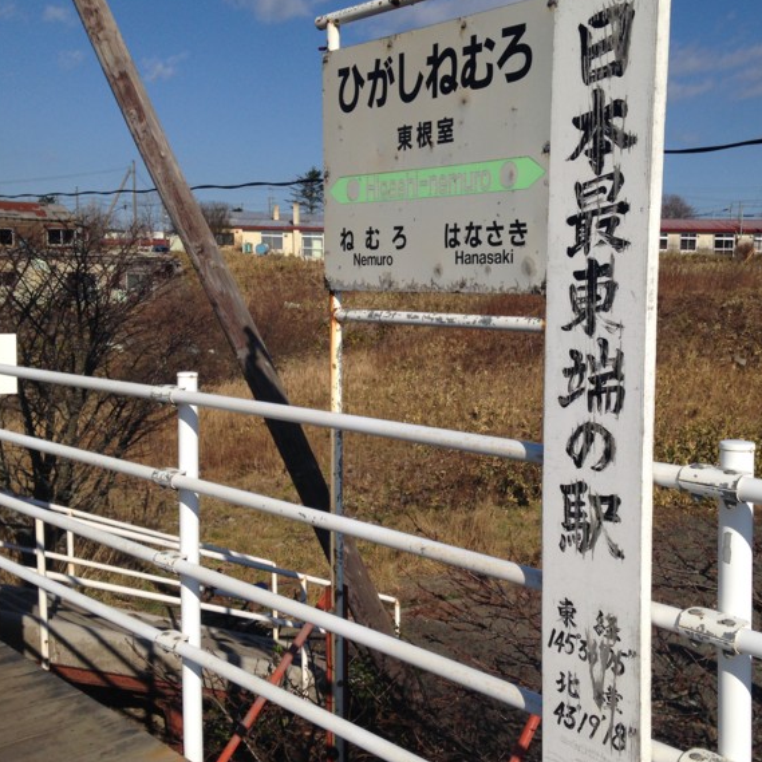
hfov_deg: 40.6
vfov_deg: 40.9
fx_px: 1021
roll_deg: +0.3
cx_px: 486
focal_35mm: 41
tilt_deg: -7.6
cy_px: 371
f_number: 2.4
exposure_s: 1/3390
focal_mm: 4.12
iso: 50
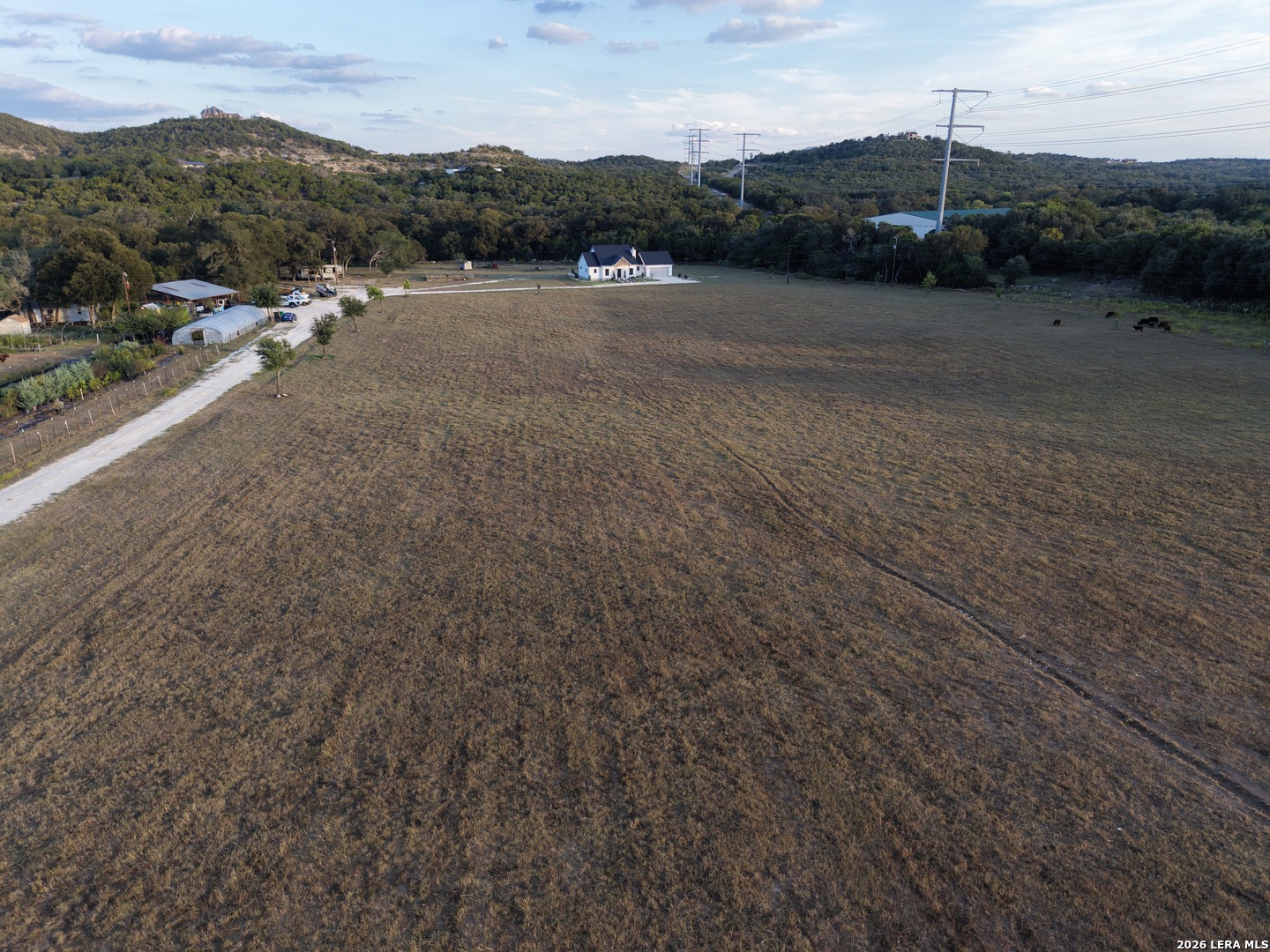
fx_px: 881
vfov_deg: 56.8
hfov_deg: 71.6
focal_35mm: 24
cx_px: 635
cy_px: 476
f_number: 1.8
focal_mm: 8.67
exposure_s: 1/350
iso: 100
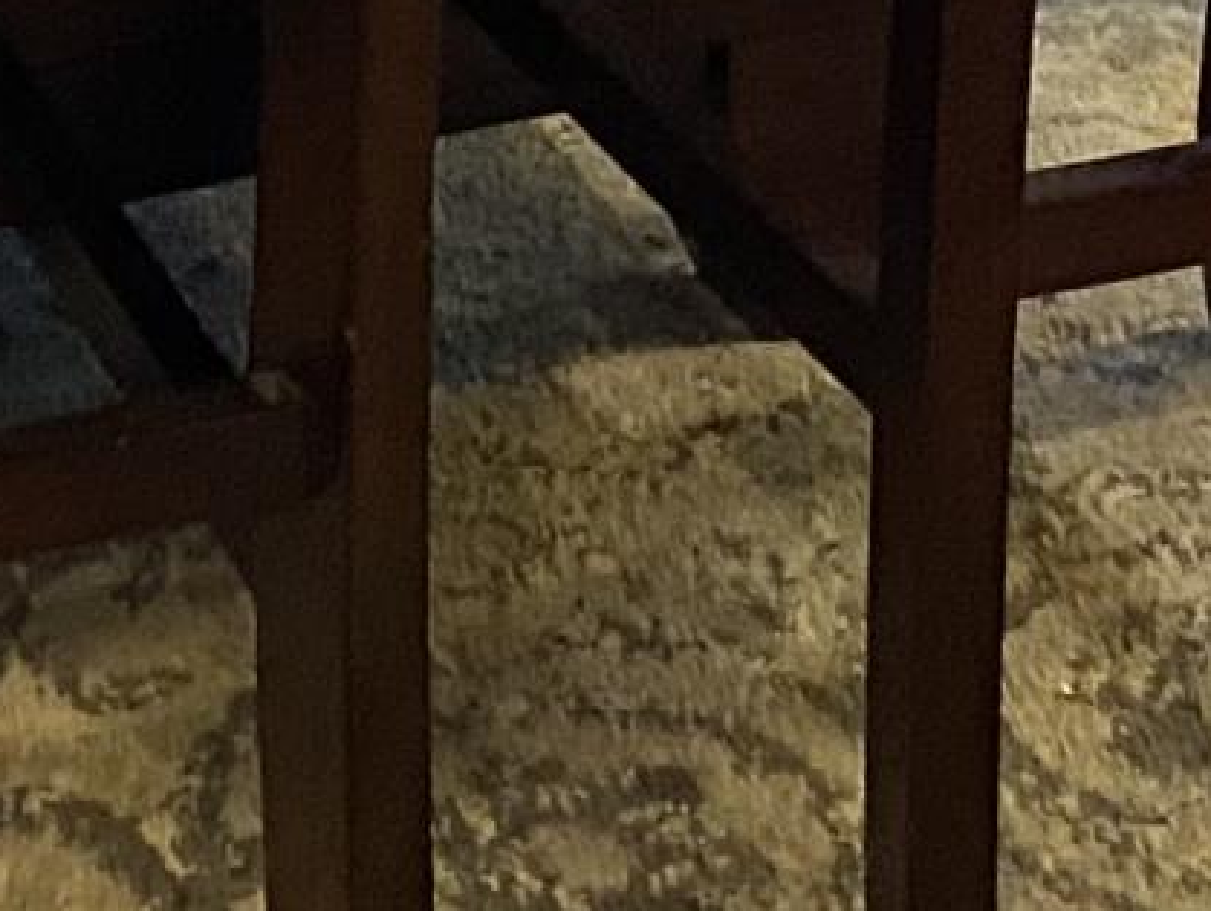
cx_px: -171
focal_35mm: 186
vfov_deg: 6.8
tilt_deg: -6.4
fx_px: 6513
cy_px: -2334
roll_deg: -1.2
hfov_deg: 10.5
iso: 250
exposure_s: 1/60
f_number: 1.8
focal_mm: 4.25
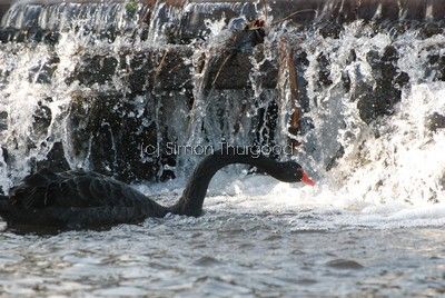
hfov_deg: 5.7
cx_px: 222
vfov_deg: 3.8
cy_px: 149
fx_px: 4457
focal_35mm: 360
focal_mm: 240
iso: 1600
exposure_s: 1/1000
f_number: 5.6
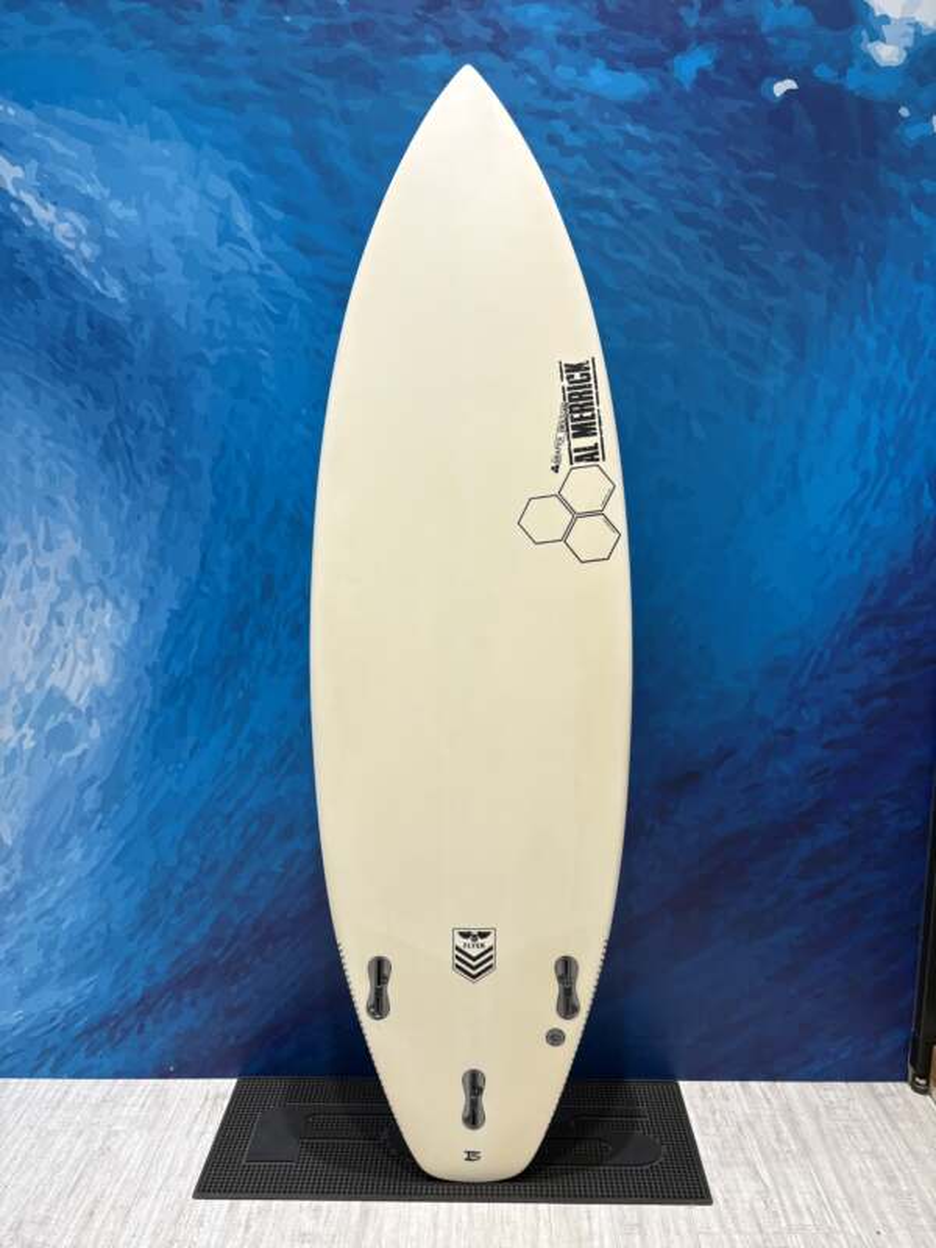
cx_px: 468
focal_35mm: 26
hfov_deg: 53.1
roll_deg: +0.0
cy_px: 624
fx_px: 937
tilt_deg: -11.0
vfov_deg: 67.3
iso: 40
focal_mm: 5.96
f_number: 1.6
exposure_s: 1/121
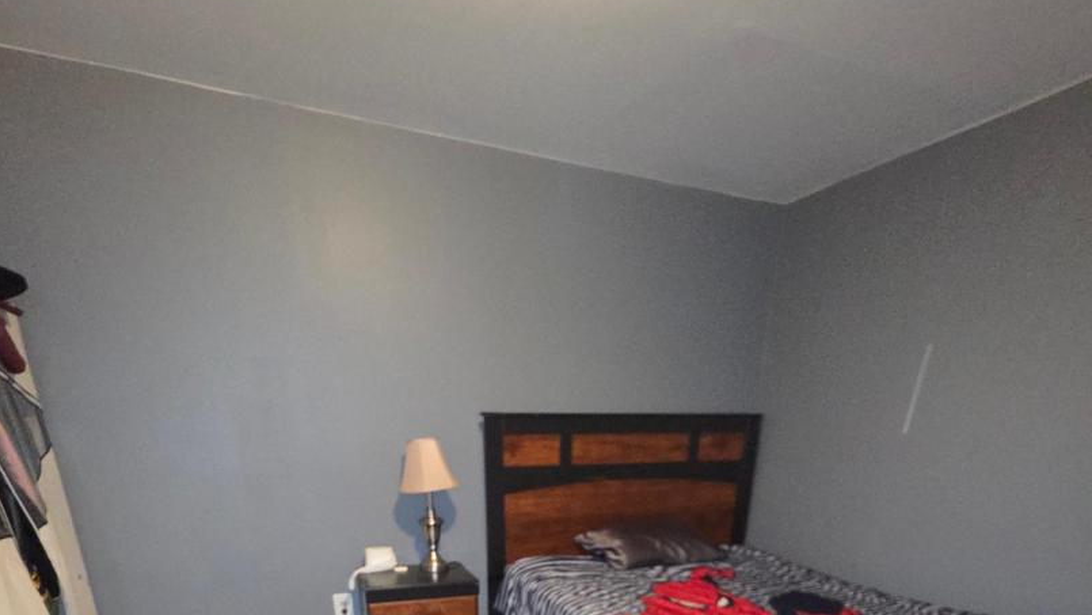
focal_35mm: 19
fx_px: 550
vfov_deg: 44.6
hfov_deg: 89.6
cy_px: 675
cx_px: 545
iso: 640
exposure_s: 1/16
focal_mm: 2.2
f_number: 2.2
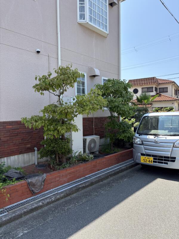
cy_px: 120
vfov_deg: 67.3
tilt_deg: -3.8
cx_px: 90
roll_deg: -0.1
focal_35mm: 26
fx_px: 179
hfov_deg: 53.1
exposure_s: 1/1451
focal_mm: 5.96
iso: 64
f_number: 1.6
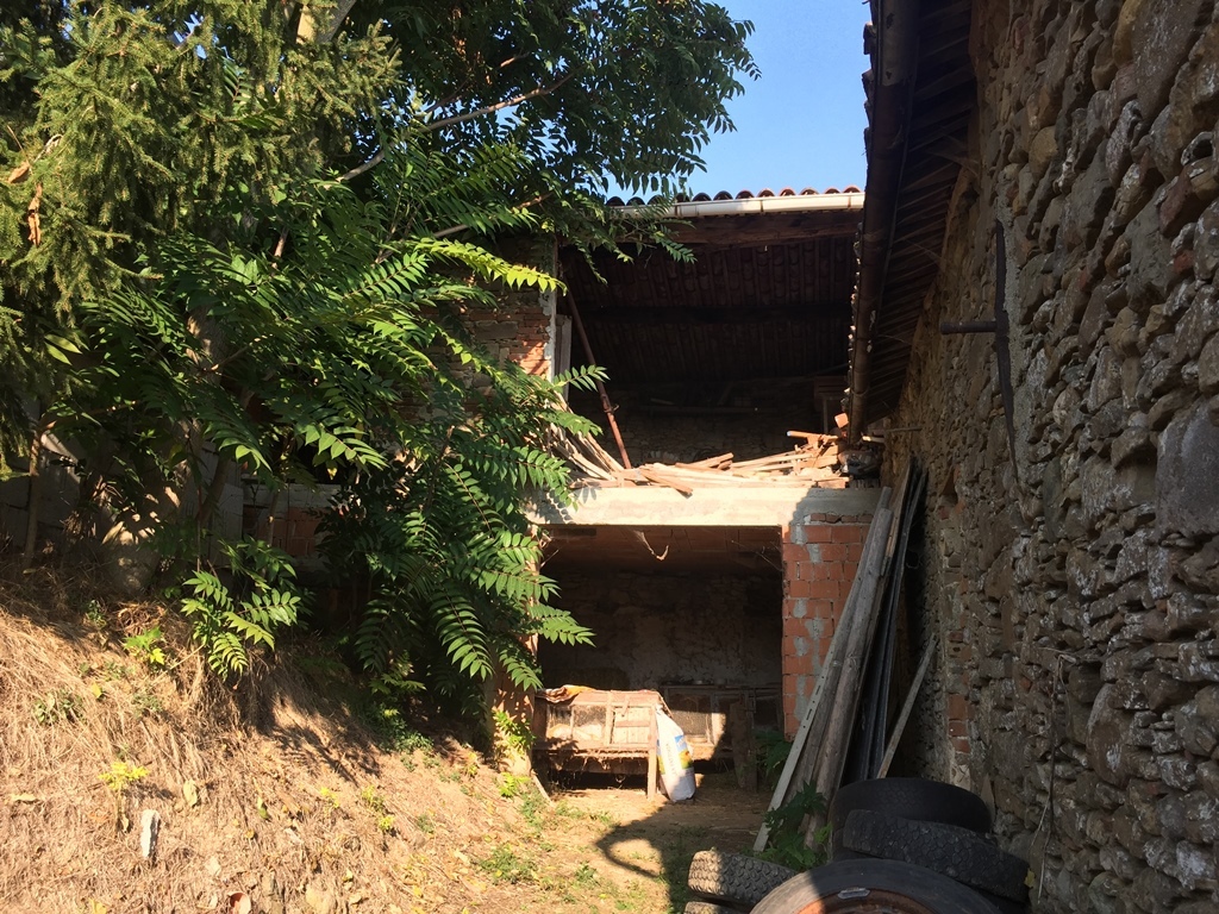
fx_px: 1021
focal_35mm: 29
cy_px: 457
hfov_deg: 61.7
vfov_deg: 48.2
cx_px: 610
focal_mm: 4.15
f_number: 2.2
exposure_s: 1/412
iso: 32
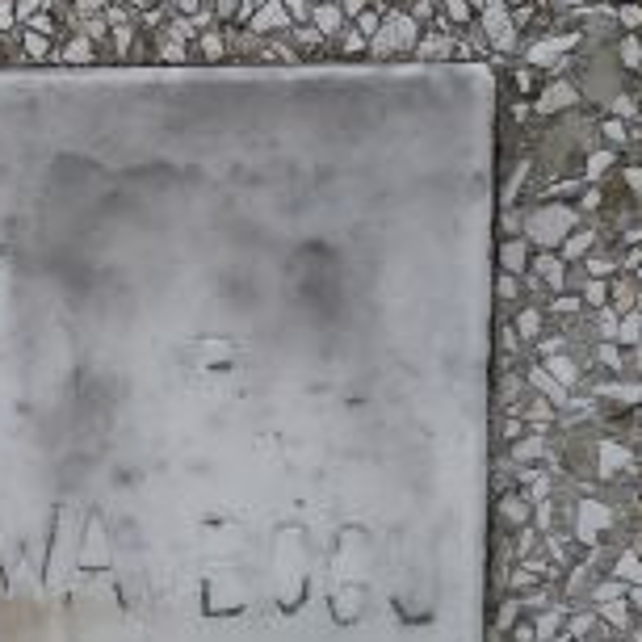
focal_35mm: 111
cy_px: 533
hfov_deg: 15.3
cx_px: -34
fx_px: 2329
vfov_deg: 15.6
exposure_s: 1/200
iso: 80
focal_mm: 6.5
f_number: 4
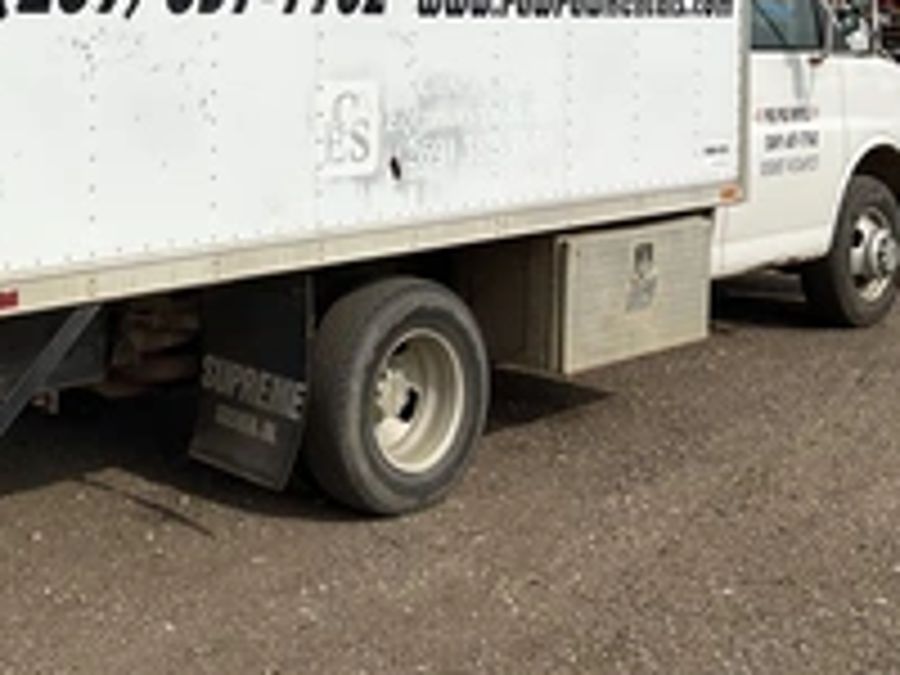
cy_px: 14
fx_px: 1508
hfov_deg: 32.7
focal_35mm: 58
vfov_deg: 24.2
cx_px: 243
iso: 25
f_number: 1.8
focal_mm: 3
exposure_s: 1/3125
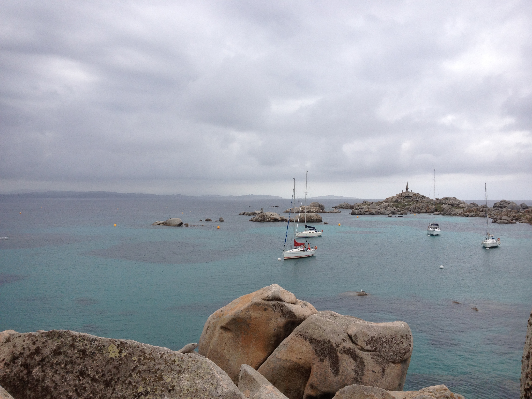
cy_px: 200
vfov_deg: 40.7
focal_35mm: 35
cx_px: 266
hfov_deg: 52.6
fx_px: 538
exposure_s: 1/1126
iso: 64
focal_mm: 4.28
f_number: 2.4
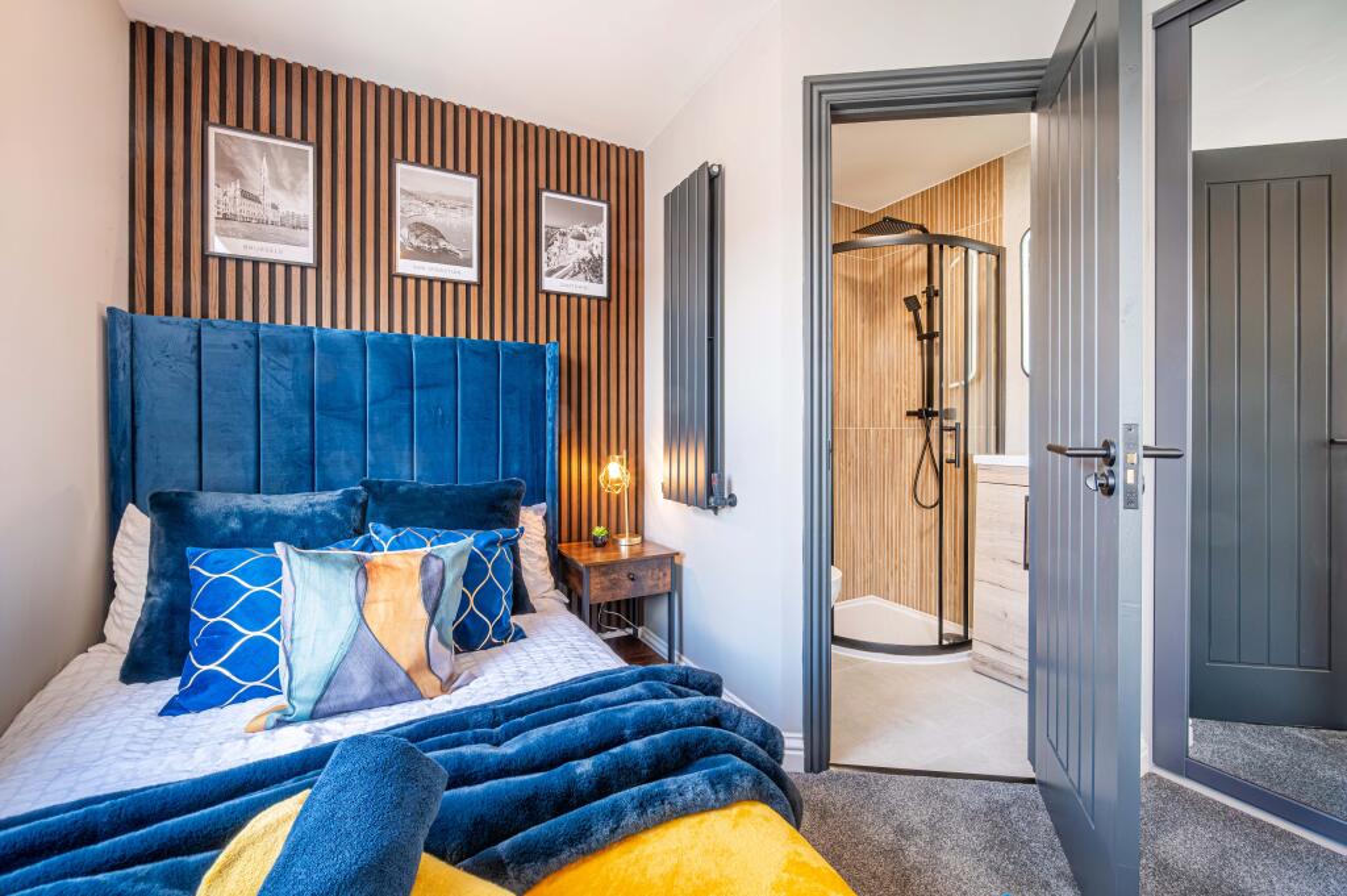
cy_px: 448
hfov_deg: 104.3
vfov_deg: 81.1
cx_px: 674
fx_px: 523
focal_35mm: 14
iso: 1000
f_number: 11
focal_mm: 14
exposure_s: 1/20
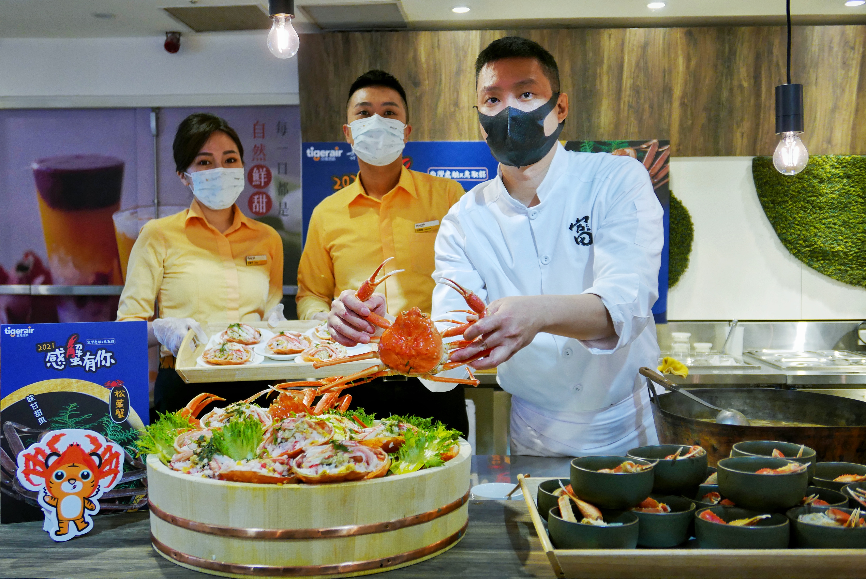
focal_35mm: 37
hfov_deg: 51.8
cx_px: 433
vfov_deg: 36.0
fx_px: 891
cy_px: 290
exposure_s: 1/80
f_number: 2.4
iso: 320
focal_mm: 16.5
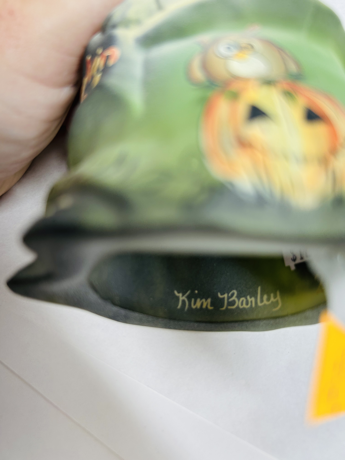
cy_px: 230
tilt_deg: -64.3
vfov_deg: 67.3
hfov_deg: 53.1
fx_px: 346
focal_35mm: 26
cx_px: 172
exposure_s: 1/310
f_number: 1.5
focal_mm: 5.7
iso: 50
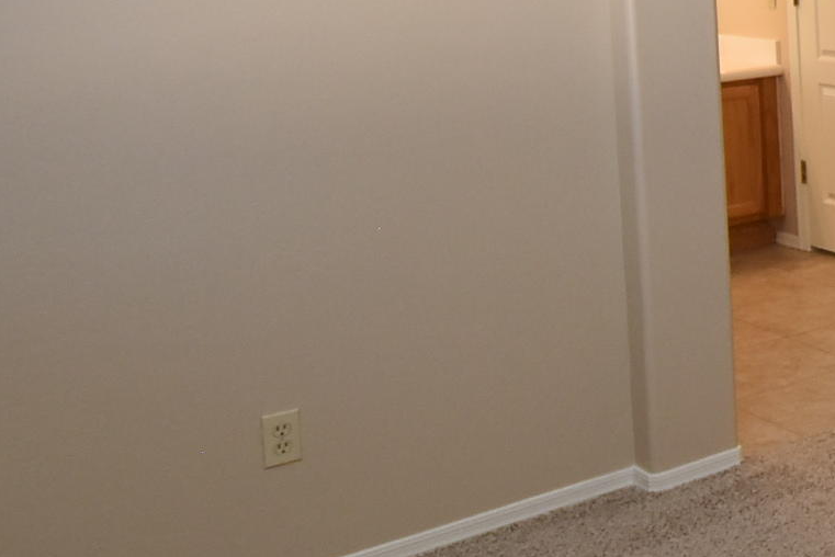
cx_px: 1233
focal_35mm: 59
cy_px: -2
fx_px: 1369
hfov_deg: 25.8
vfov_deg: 22.1
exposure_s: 1/100
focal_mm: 10
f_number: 5
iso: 800
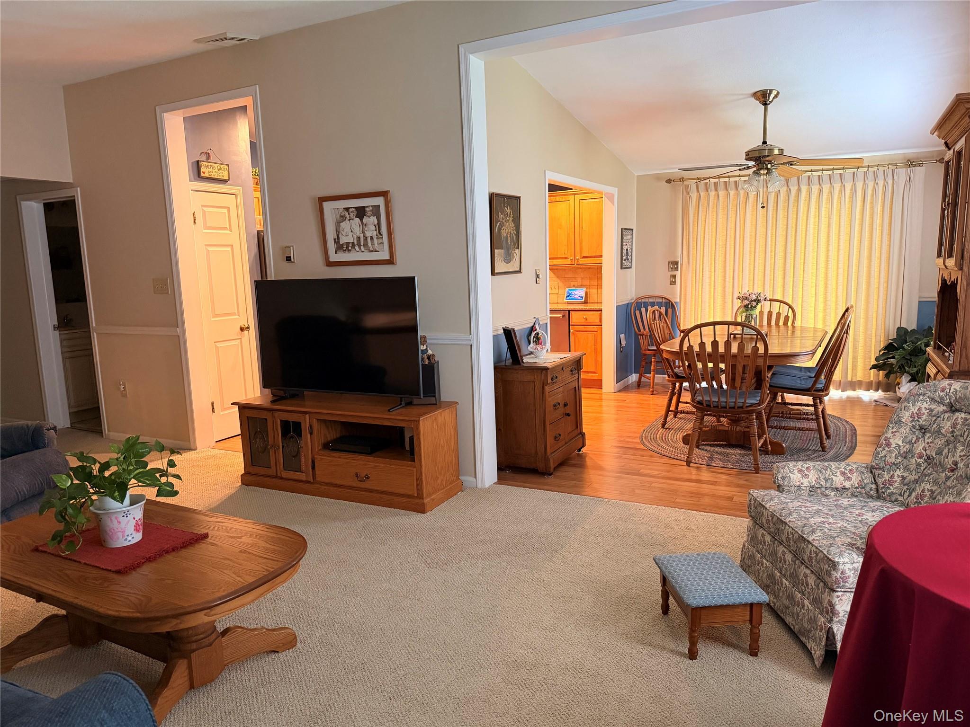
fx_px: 673
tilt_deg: -8.5
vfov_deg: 56.8
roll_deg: +2.0
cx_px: 485
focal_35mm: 24
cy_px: 364
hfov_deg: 71.6
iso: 500
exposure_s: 1/60
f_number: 1.78
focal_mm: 6.76
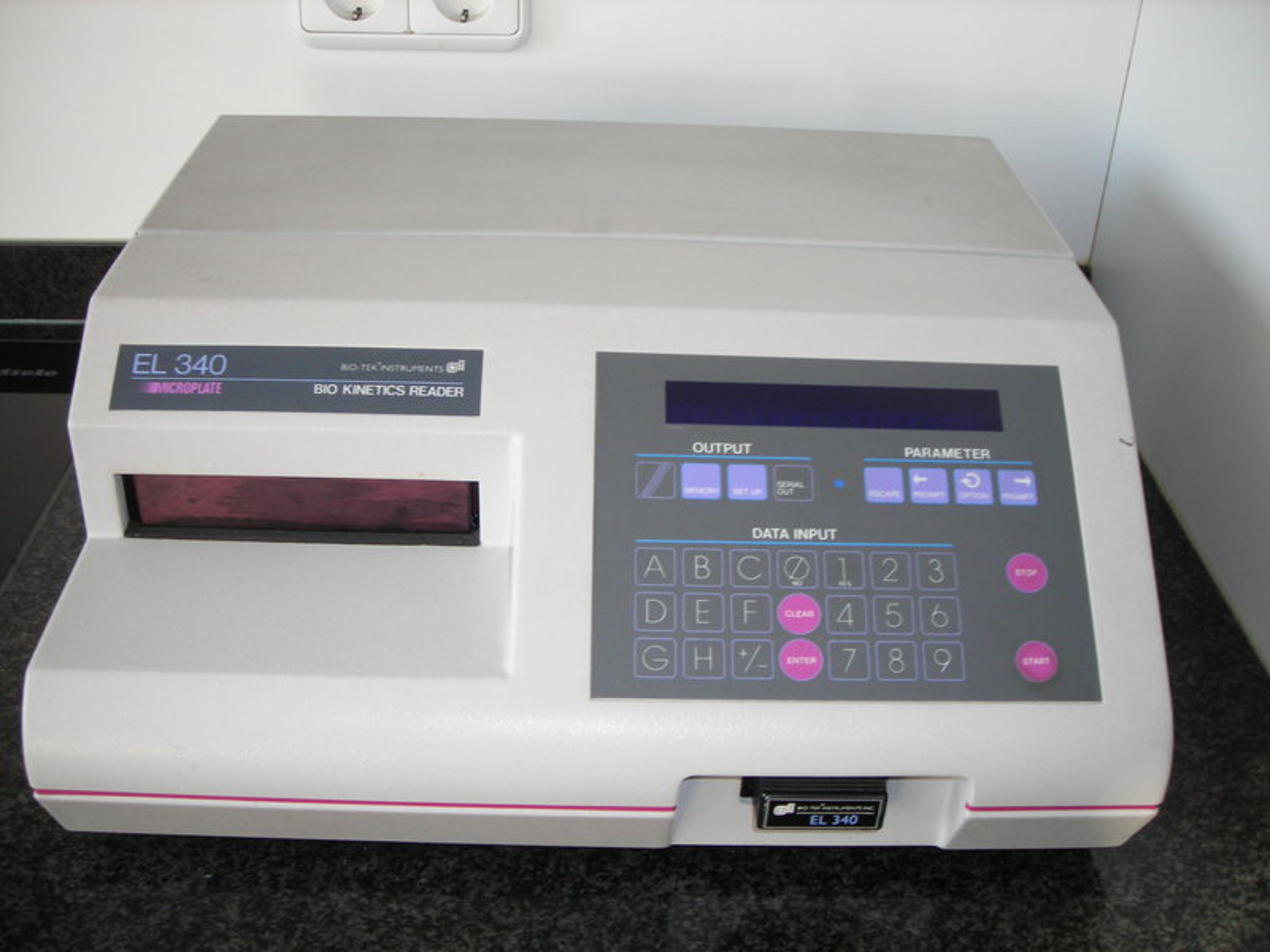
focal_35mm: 38
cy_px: 476
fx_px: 1394
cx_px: 635
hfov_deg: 49.0
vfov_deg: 37.7
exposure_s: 1/30
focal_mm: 6.3
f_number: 3.2
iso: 133
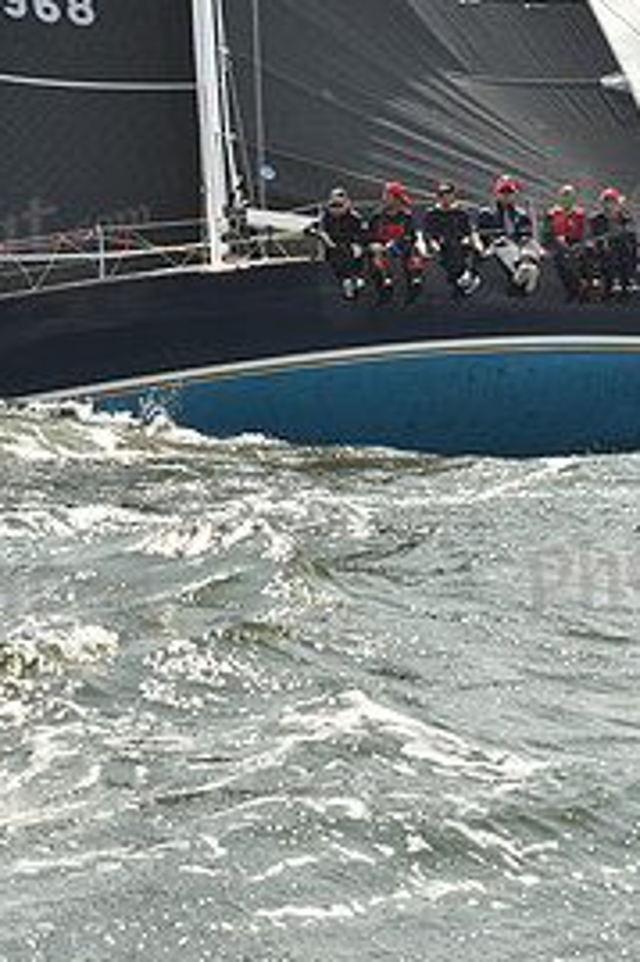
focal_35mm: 151
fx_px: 4032
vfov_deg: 13.4
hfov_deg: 9.1
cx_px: 338
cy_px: 32
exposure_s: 1/800
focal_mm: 70
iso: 250
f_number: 8
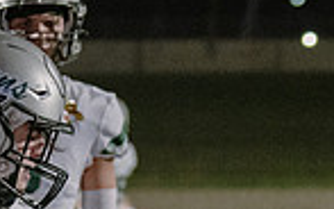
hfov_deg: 5.0
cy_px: 517
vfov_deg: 3.1
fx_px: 3797
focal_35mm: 417
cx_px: 234
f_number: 2.8
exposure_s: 1/1250
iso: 5000
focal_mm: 70
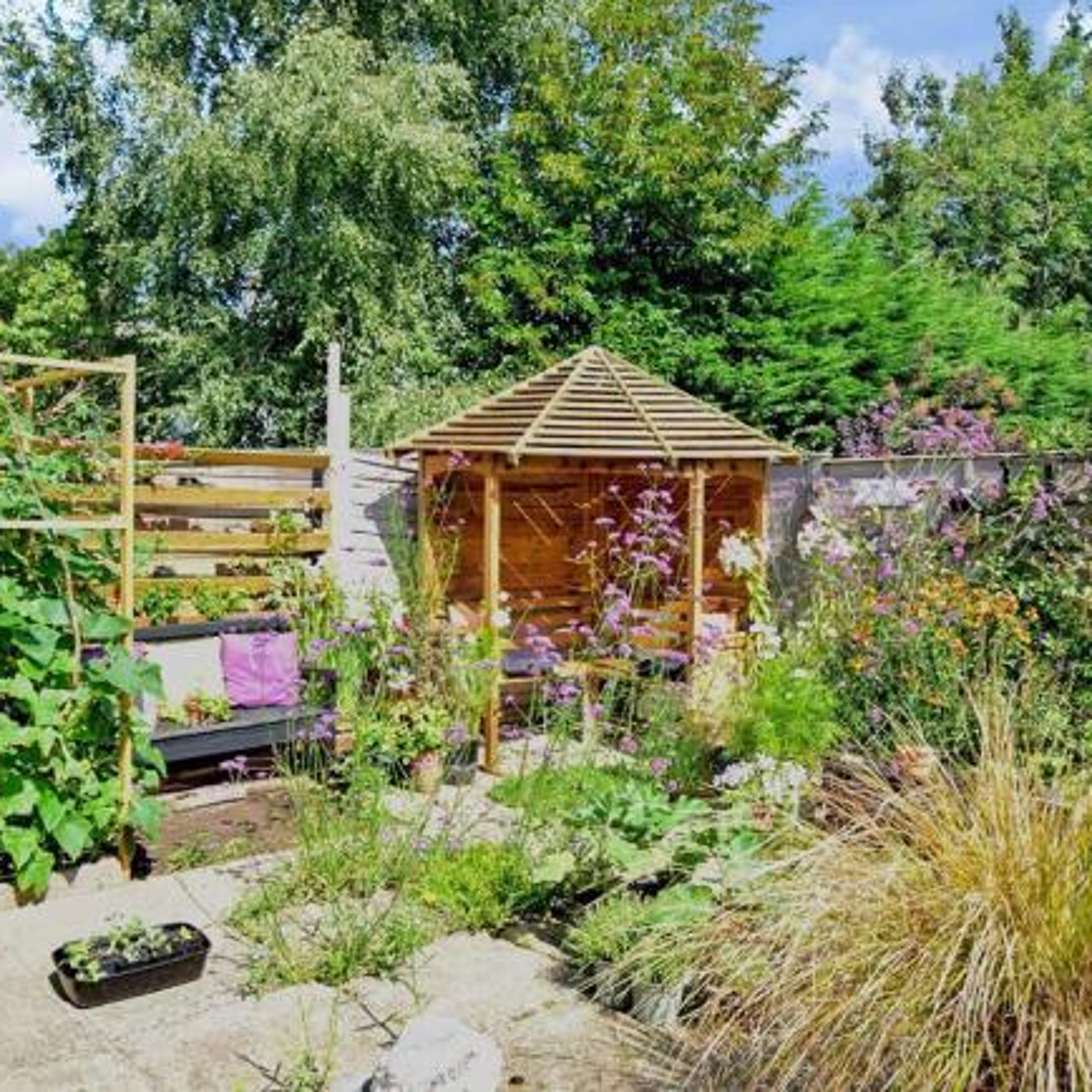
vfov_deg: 59.1
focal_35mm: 27
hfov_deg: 59.0
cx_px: 591
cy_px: 545
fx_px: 964
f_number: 7.1
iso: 200
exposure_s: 1/200
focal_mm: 14
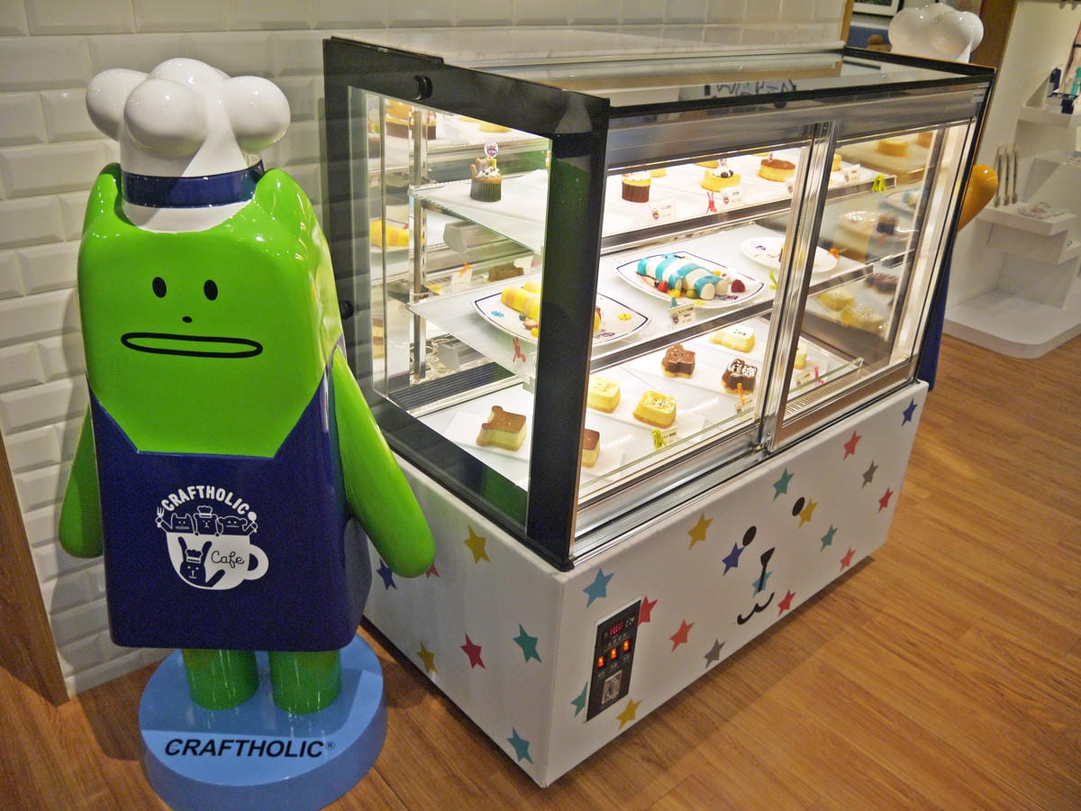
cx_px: 540
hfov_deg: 63.4
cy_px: 406
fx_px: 874
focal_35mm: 28
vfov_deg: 49.7
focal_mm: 14
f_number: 3.5
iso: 160
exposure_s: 1/80
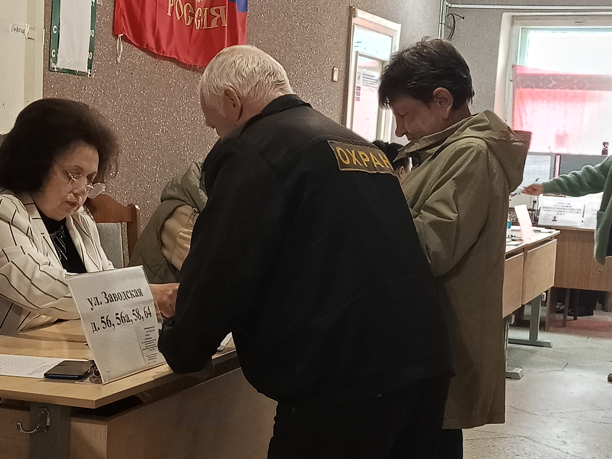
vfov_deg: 22.9
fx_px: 1131
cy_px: 296
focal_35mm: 64
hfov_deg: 30.3
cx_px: 292
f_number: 1.8
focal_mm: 3.98
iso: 250
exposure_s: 1/50
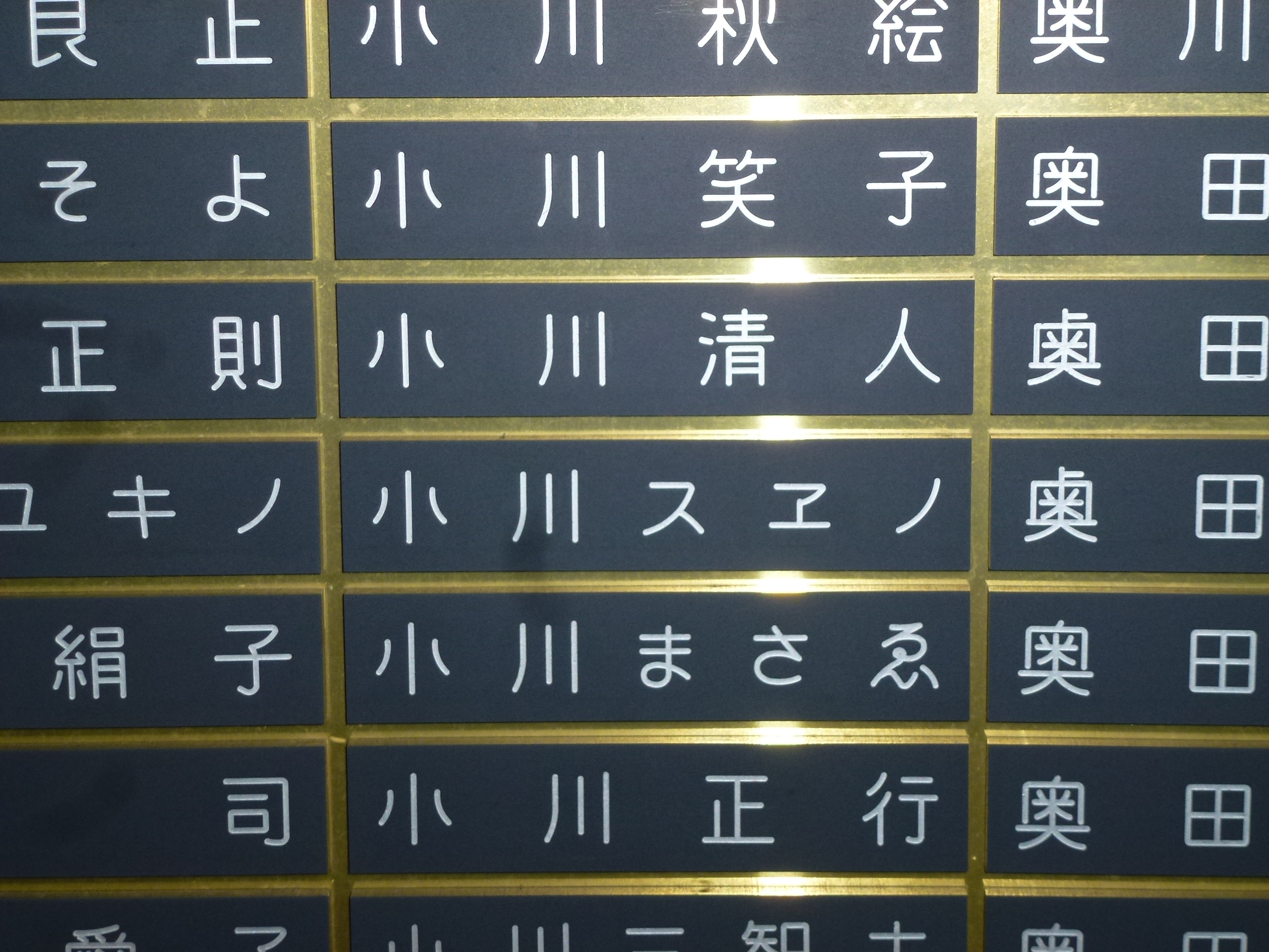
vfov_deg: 19.4
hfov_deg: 25.7
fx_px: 2786
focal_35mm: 76
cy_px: 476
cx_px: 634
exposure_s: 1/60
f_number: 4.7
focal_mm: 13.6
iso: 160
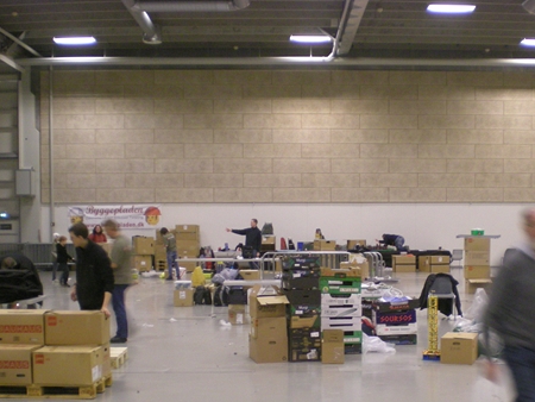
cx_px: 333
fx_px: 835
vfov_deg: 26.8
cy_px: 278
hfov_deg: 35.3
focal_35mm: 54
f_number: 3.1
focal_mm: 6.3
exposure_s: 1/8
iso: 245
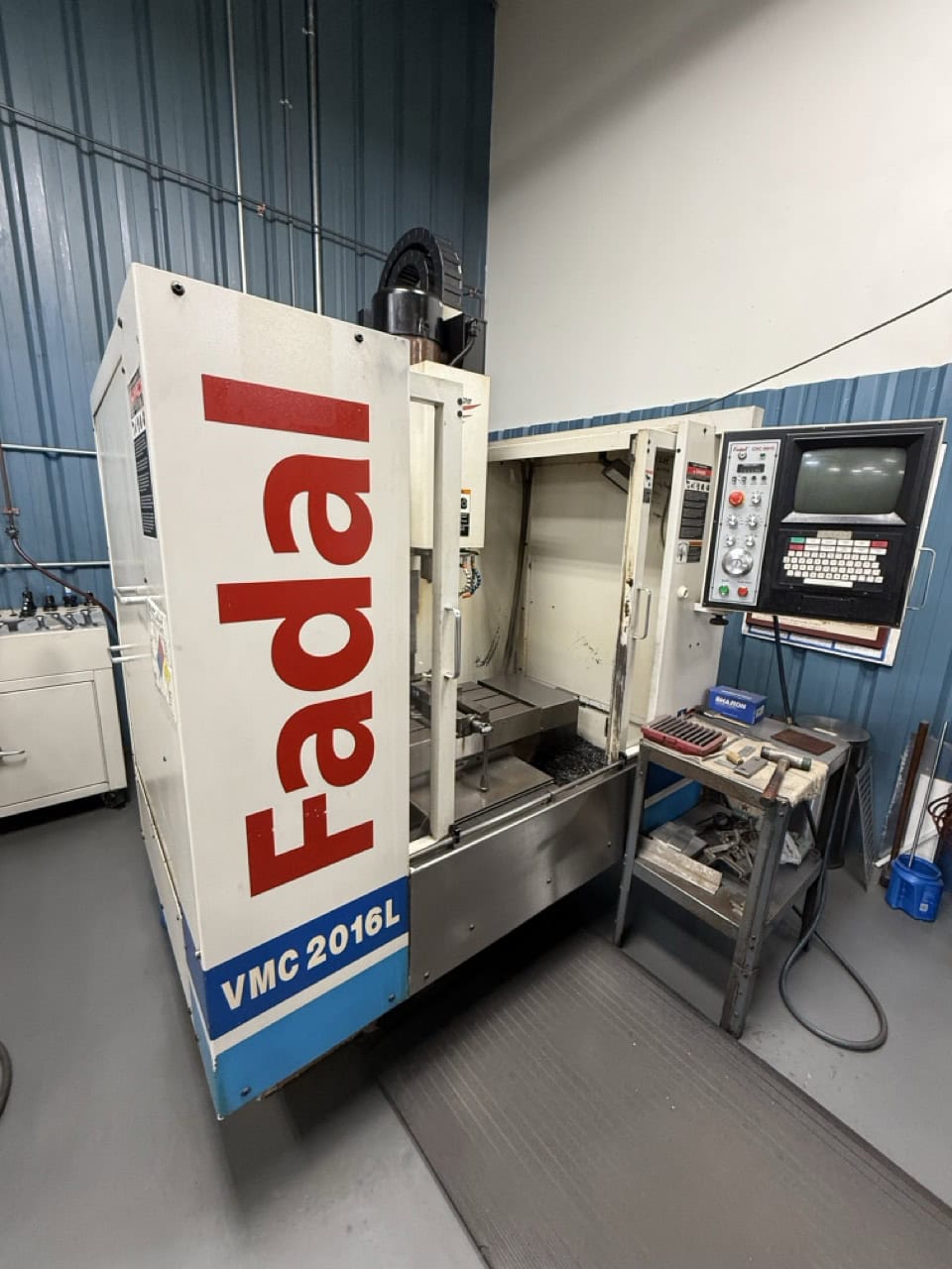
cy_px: 634
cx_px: 476
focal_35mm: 14
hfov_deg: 85.7
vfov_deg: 102.1
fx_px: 513
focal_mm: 2.2
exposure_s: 1/60
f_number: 2.2
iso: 250
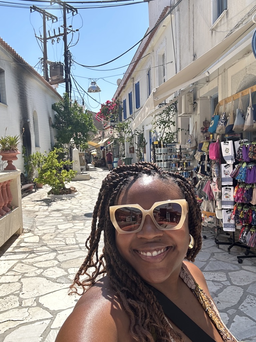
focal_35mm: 30
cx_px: 128
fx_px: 296
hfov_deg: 46.8
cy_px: 171
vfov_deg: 60.0
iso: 25
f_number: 1.9
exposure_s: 1/397
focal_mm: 2.69
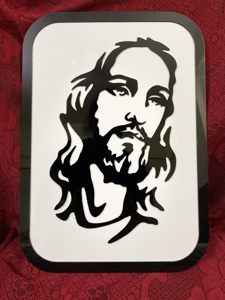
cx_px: 112
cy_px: 150
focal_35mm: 26
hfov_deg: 53.1
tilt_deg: -18.6
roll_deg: +1.7
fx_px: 225
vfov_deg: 67.3
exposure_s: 1/50
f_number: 1.8
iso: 250
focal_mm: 4.25
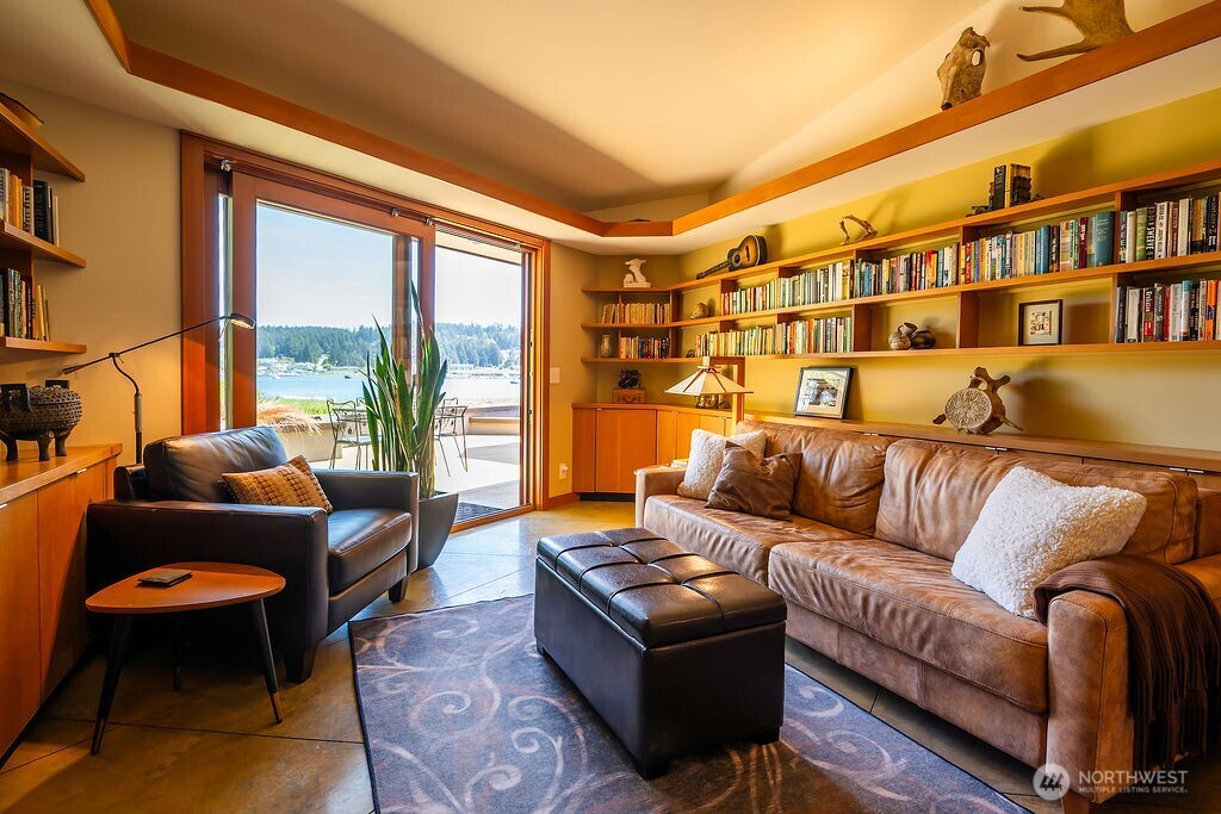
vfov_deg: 73.8
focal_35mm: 16
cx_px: 610
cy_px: 407
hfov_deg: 96.7
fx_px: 543
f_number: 5.6
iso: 100
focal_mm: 16
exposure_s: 1/30
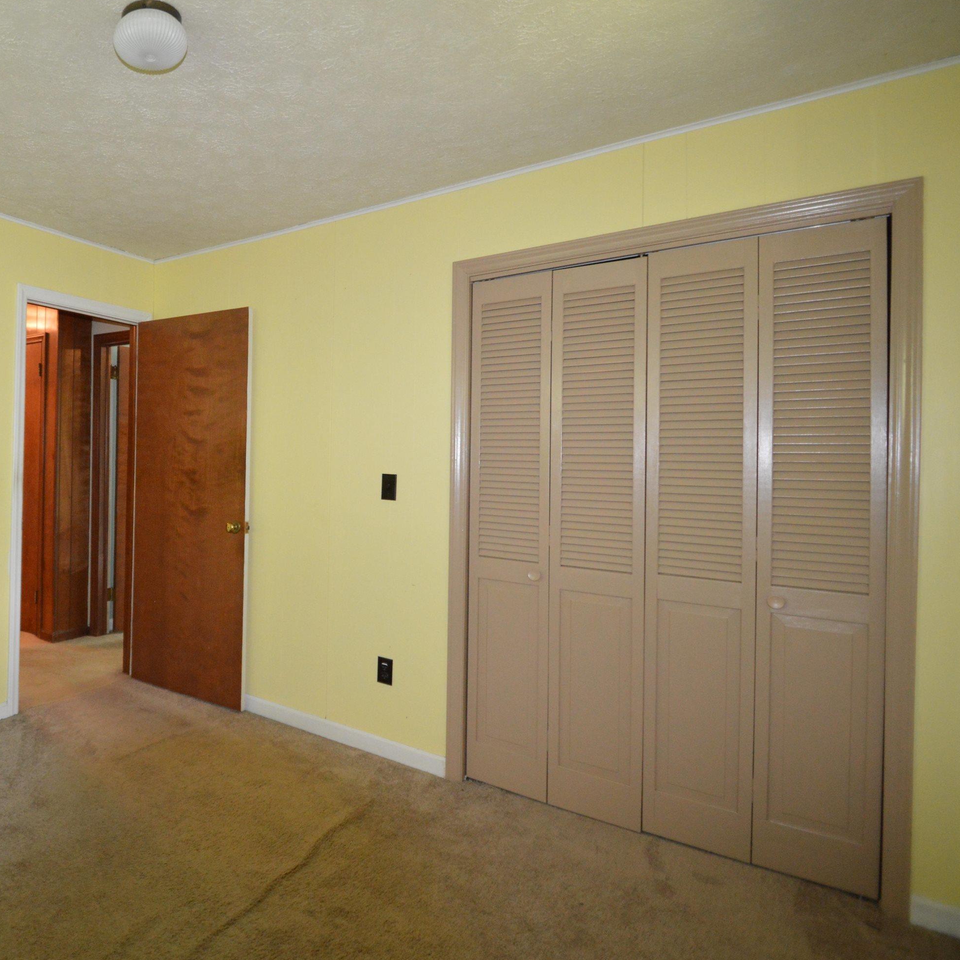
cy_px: 463
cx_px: 233
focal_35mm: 20
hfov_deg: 69.6
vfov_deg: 74.8
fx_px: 628
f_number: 3.5
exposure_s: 1/60
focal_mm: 10
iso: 1400
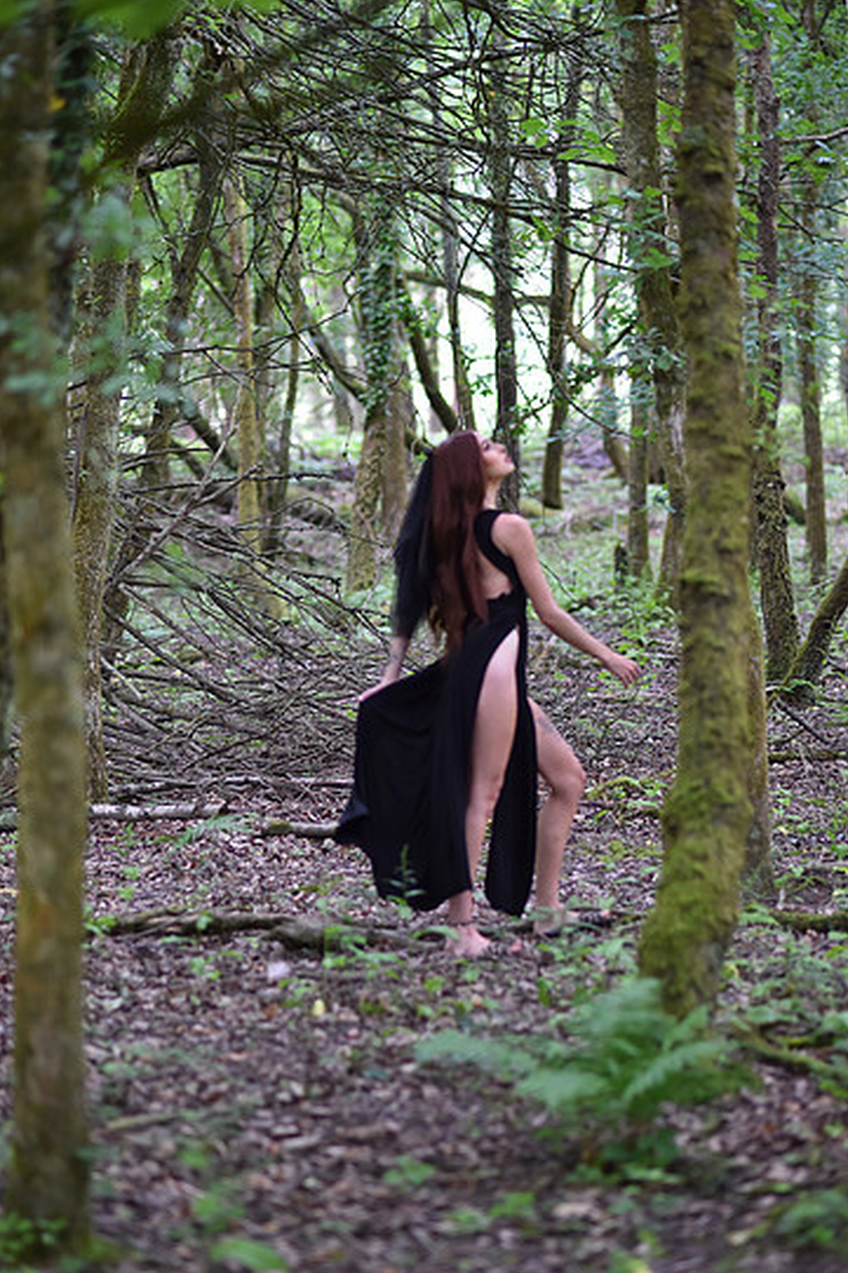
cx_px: 432
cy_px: 676
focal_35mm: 91
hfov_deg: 15.0
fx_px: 3217
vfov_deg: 22.4
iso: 1600
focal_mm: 85
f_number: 2
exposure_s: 1/200
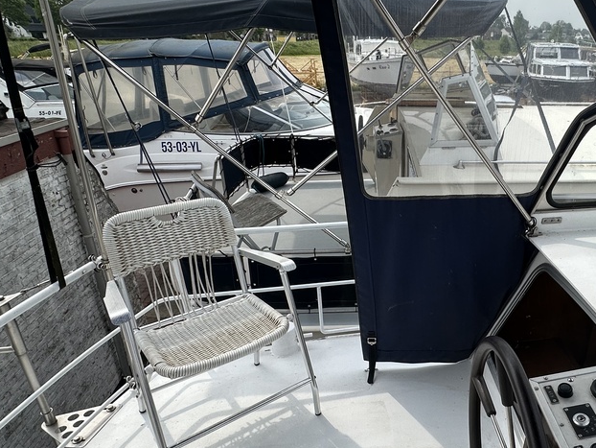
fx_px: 465
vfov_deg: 51.3
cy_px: 239
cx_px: 408
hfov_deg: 63.3
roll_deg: -0.8
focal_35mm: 27
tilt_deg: -24.0
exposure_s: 1/1575
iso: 50
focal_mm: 2.22
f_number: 2.2
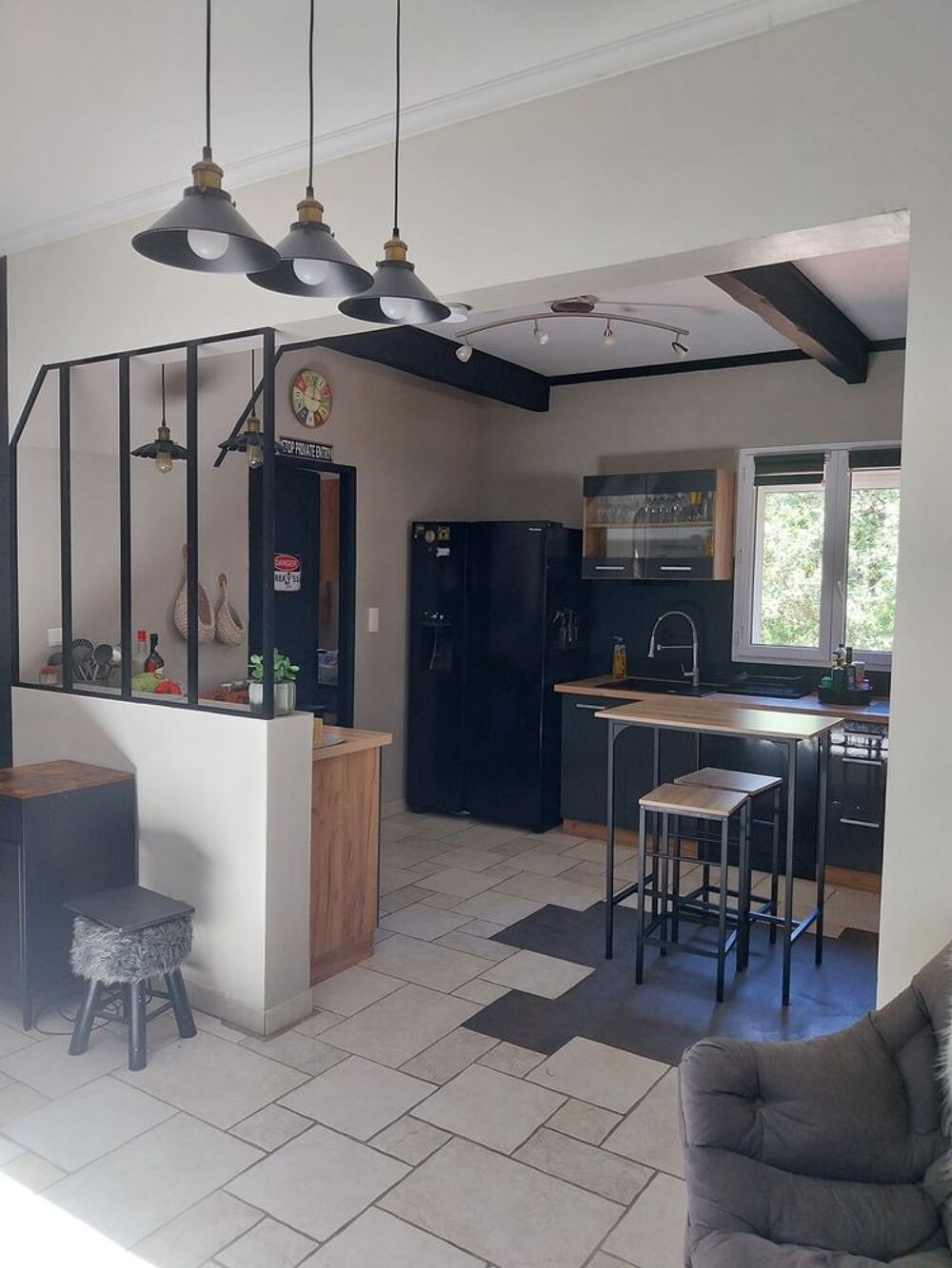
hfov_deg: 53.1
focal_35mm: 26
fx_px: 953
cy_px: 634
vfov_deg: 67.3
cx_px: 476
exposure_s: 1/50
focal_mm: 4
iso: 100
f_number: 1.8
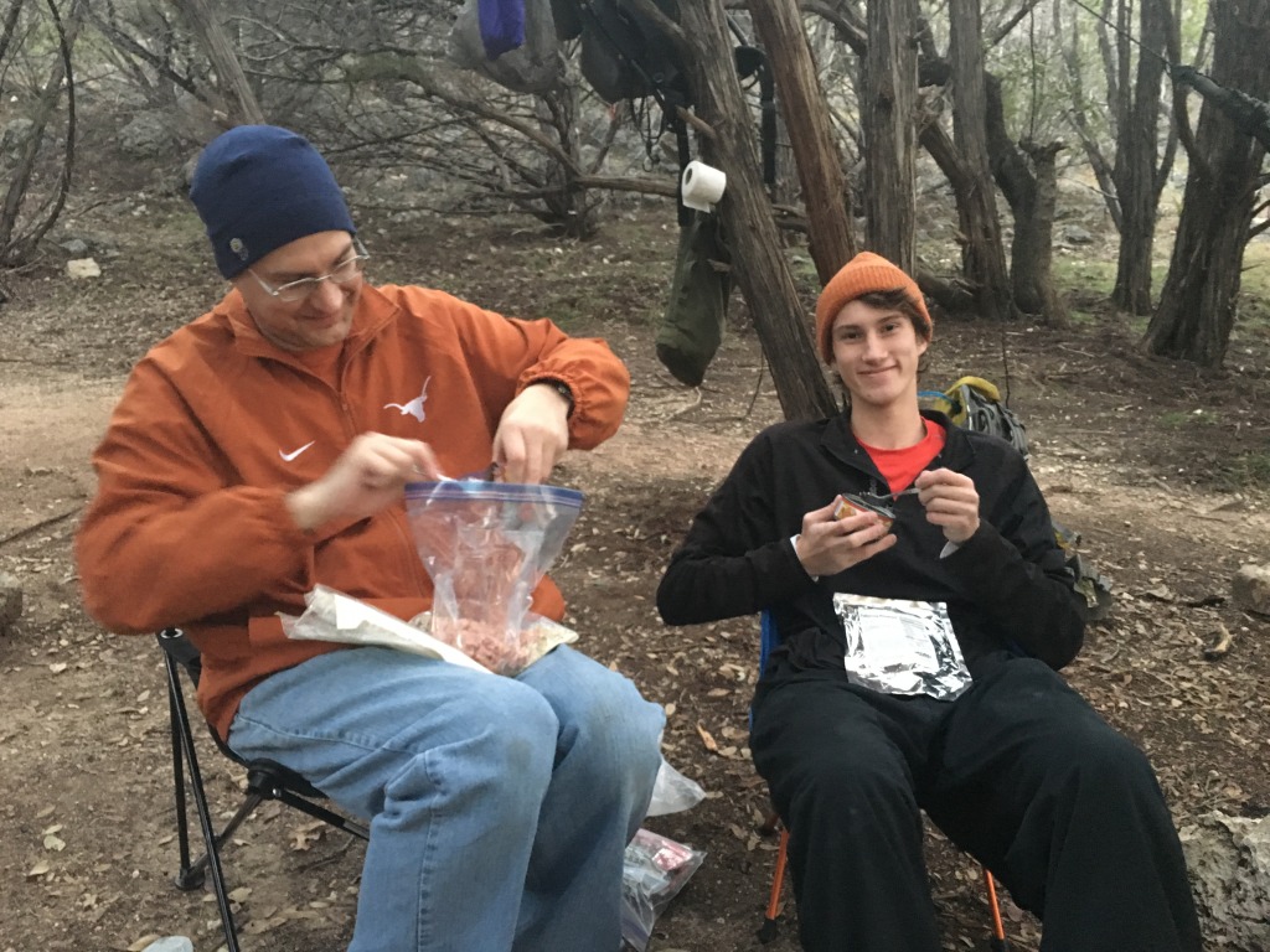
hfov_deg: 61.7
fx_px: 1064
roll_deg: +1.7
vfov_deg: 48.2
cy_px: 476
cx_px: 635
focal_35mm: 29
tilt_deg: -11.4
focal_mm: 4.15
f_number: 2.2
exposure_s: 1/15
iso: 500
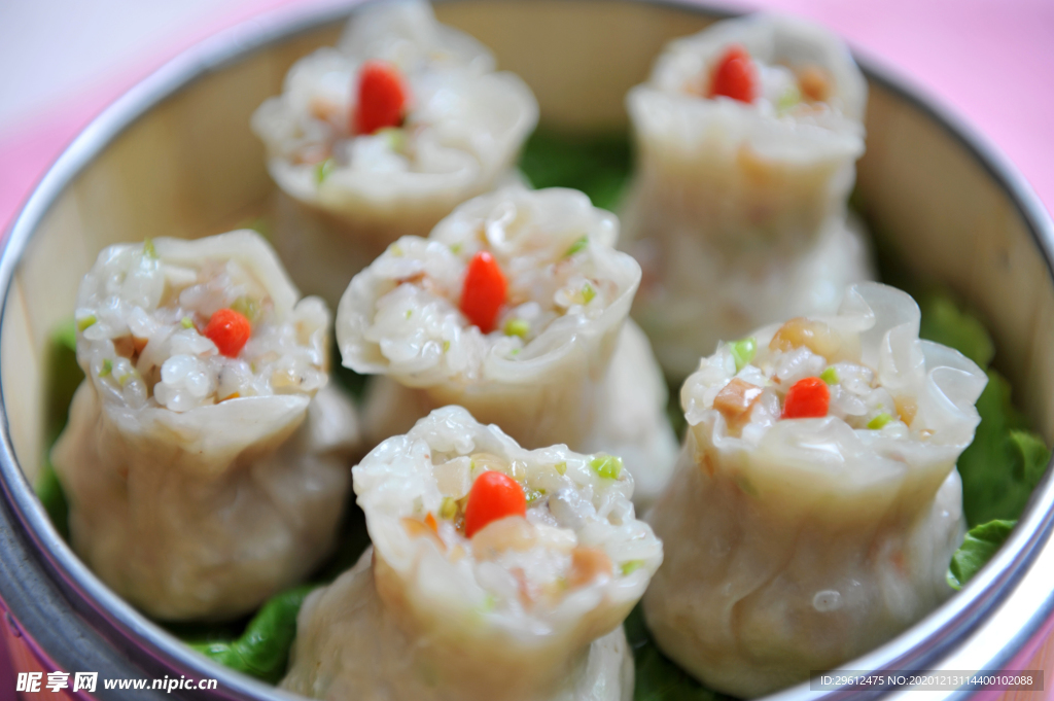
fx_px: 2048
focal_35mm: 70
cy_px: 350
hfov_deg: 28.9
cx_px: 527
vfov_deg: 19.4
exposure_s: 1/25
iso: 200
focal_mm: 70
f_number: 3.5
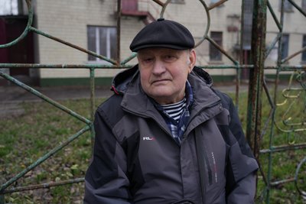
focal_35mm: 38
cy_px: 102
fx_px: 323
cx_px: 153
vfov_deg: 35.1
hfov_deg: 50.7
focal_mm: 38
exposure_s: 1/125
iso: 100
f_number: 4
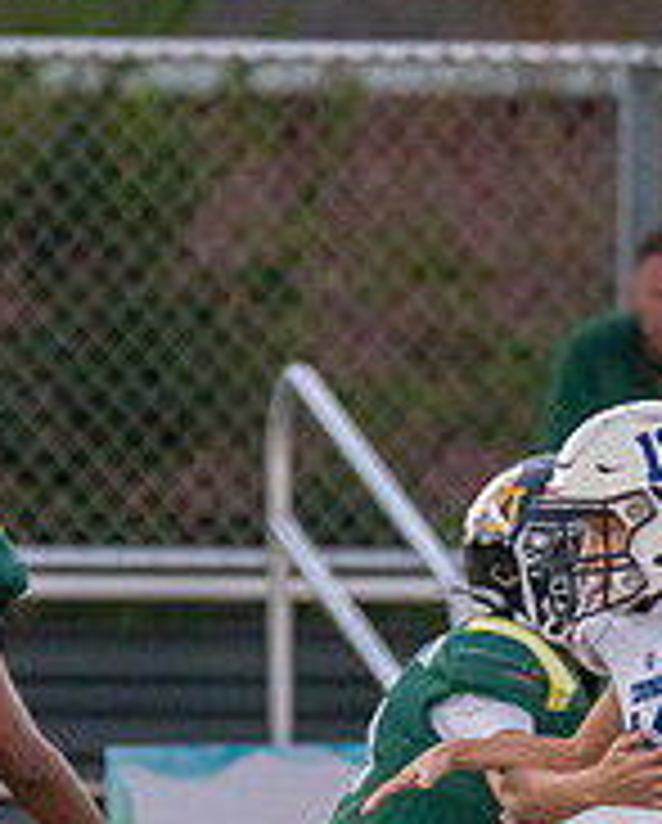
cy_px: 690
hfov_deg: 1.3
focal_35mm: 1197
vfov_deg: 1.6
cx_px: 728
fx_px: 29243
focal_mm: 200
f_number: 2.8
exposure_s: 1/1600
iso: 1600
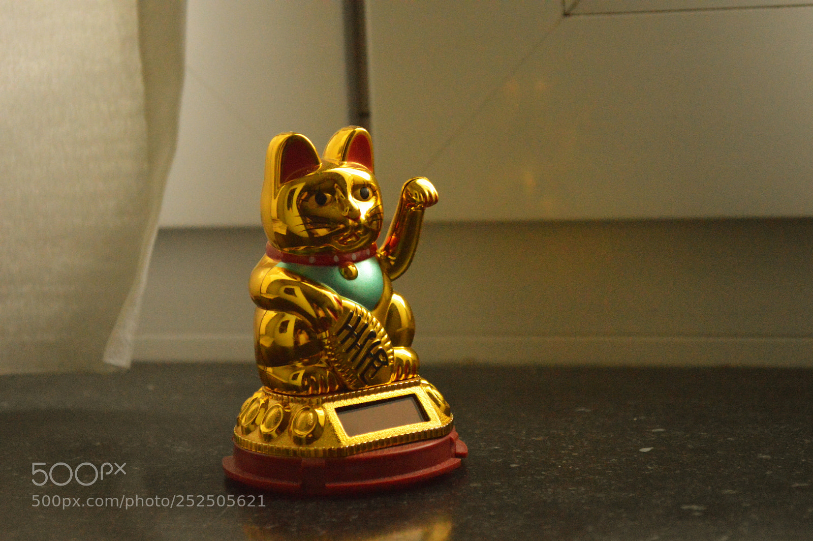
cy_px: 270
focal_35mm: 82
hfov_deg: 24.6
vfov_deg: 16.5
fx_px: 1862
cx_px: 406
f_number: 5.6
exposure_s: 1/320
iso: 6400
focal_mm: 55
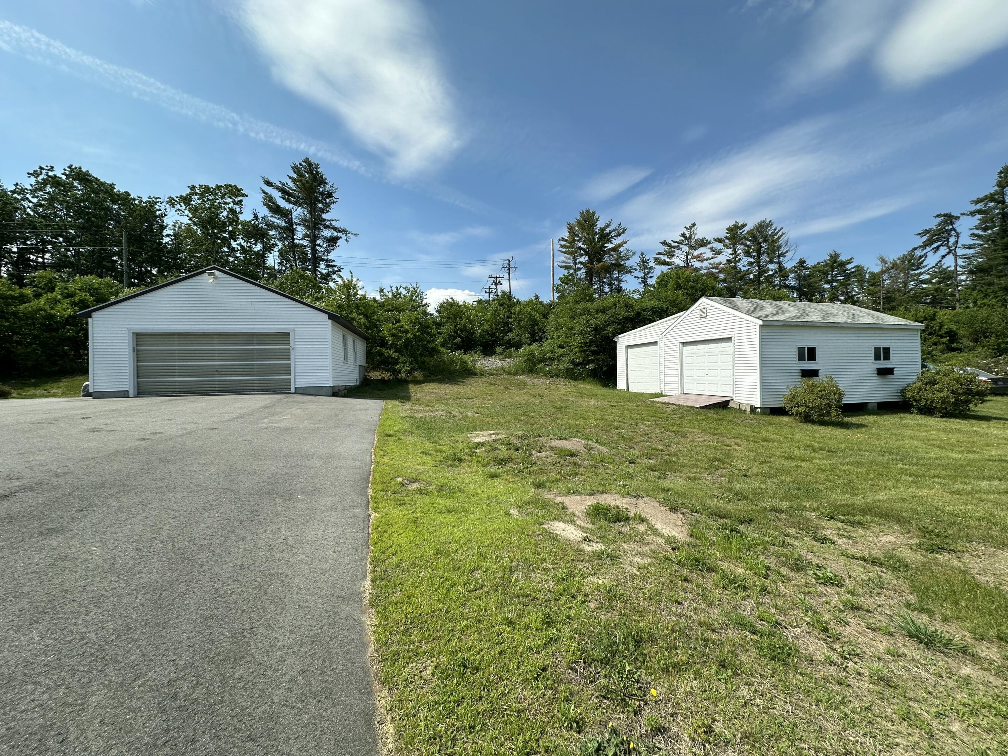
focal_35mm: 14
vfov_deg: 85.7
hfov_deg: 102.1
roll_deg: +1.1
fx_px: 408
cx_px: 504
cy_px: 378
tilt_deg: +0.6
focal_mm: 2.22
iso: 40
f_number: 2.2
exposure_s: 1/1689
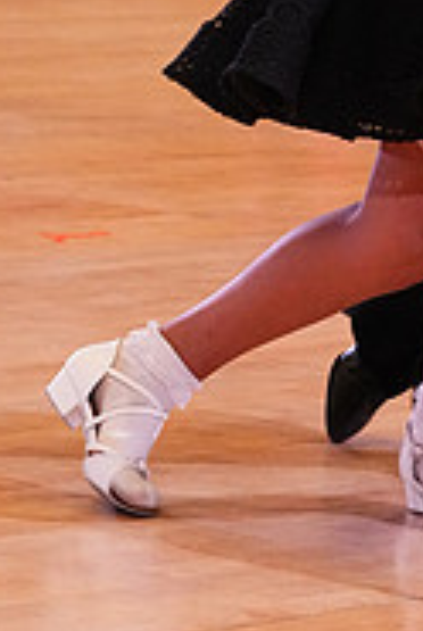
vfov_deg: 7.2
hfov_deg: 4.9
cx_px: 367
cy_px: -331
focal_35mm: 282
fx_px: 4951
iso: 5000
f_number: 6.3
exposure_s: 1/320
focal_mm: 90
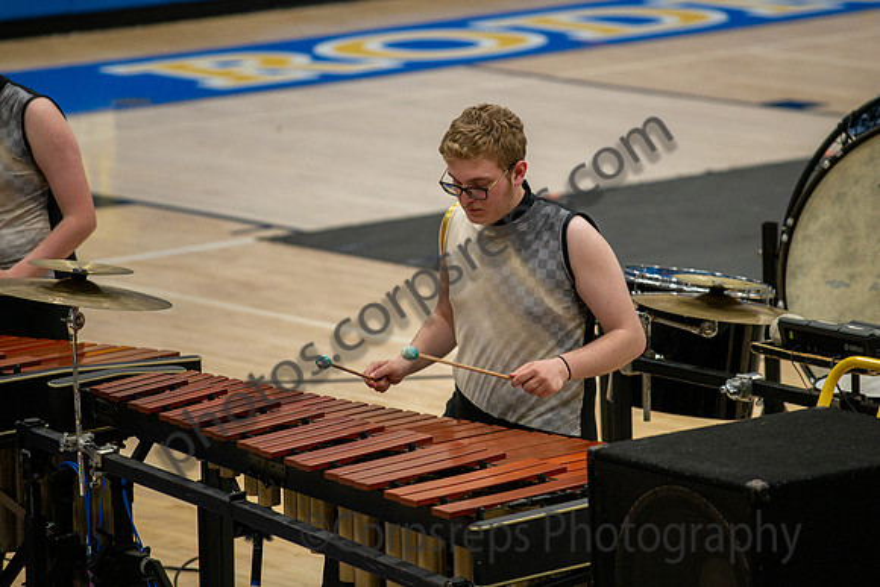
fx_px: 5737
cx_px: 459
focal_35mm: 235
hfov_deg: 8.8
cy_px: 245
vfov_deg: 5.9
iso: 2800
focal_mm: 200
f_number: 4
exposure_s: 1/500
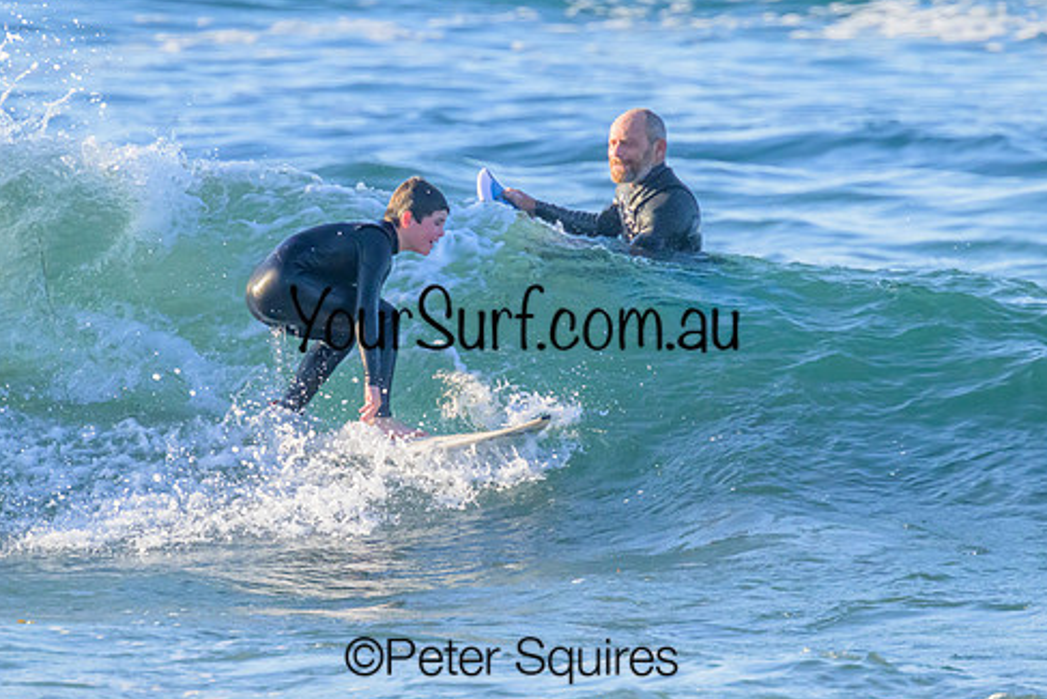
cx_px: 512
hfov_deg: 2.2
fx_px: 27723
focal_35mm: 953
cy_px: 300
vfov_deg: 1.4
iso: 4500
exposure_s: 1/2000
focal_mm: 800
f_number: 11
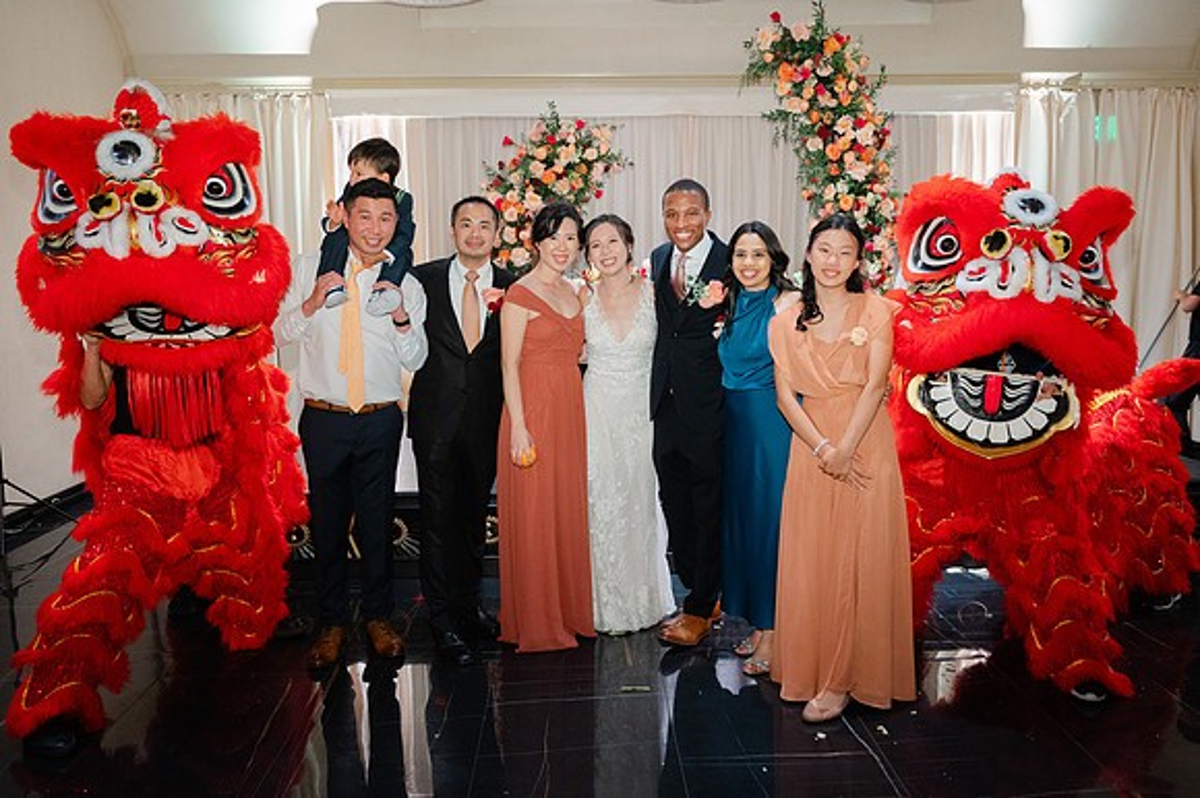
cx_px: 604
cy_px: 401
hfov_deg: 63.2
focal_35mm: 29
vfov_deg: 44.5
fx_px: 976
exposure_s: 1/125
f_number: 3.2
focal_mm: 28
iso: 1600
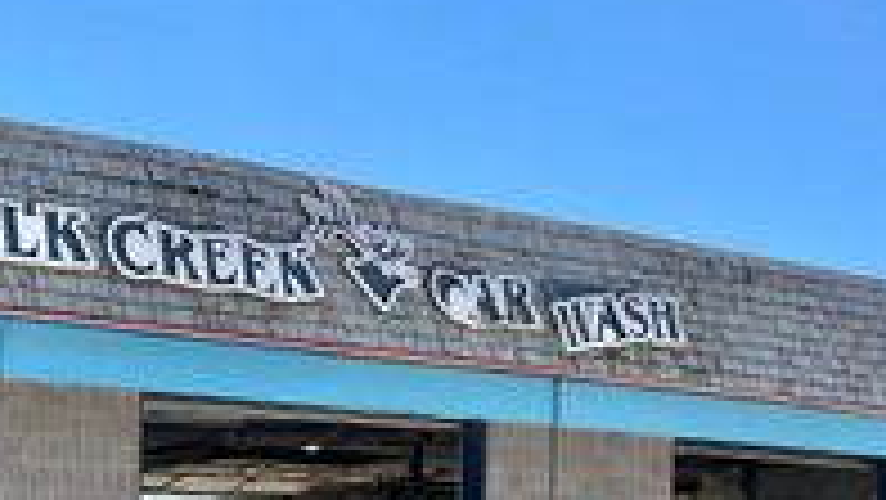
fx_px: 1692
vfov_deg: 16.1
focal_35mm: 72
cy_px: 597
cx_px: 22
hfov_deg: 27.8
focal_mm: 4.2
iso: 32
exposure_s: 1/3731
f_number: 1.6
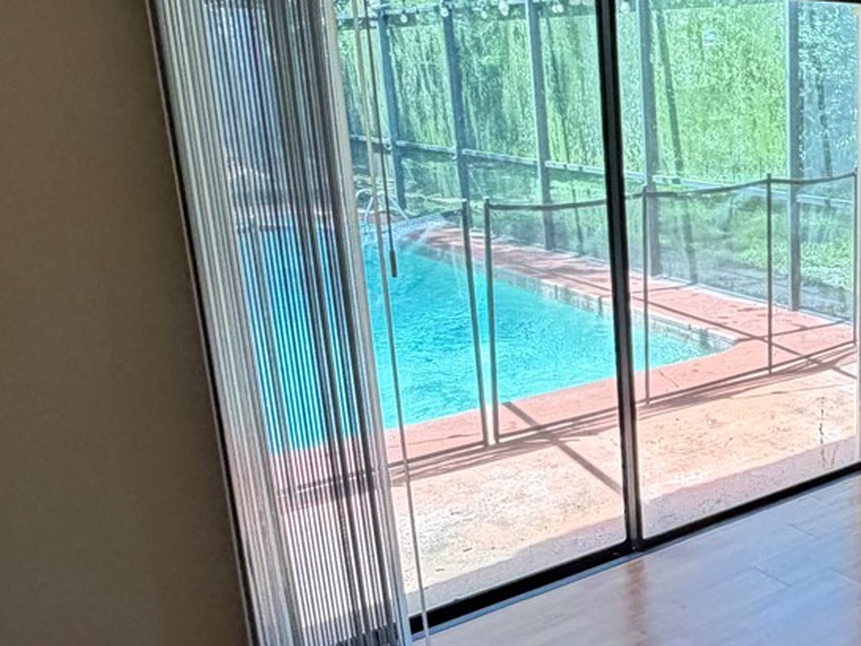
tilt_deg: -16.2
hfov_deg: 39.7
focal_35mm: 41
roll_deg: +2.0
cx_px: 880
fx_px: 1020
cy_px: 332
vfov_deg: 35.2
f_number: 2.2
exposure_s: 1/121
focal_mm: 2.22
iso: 250
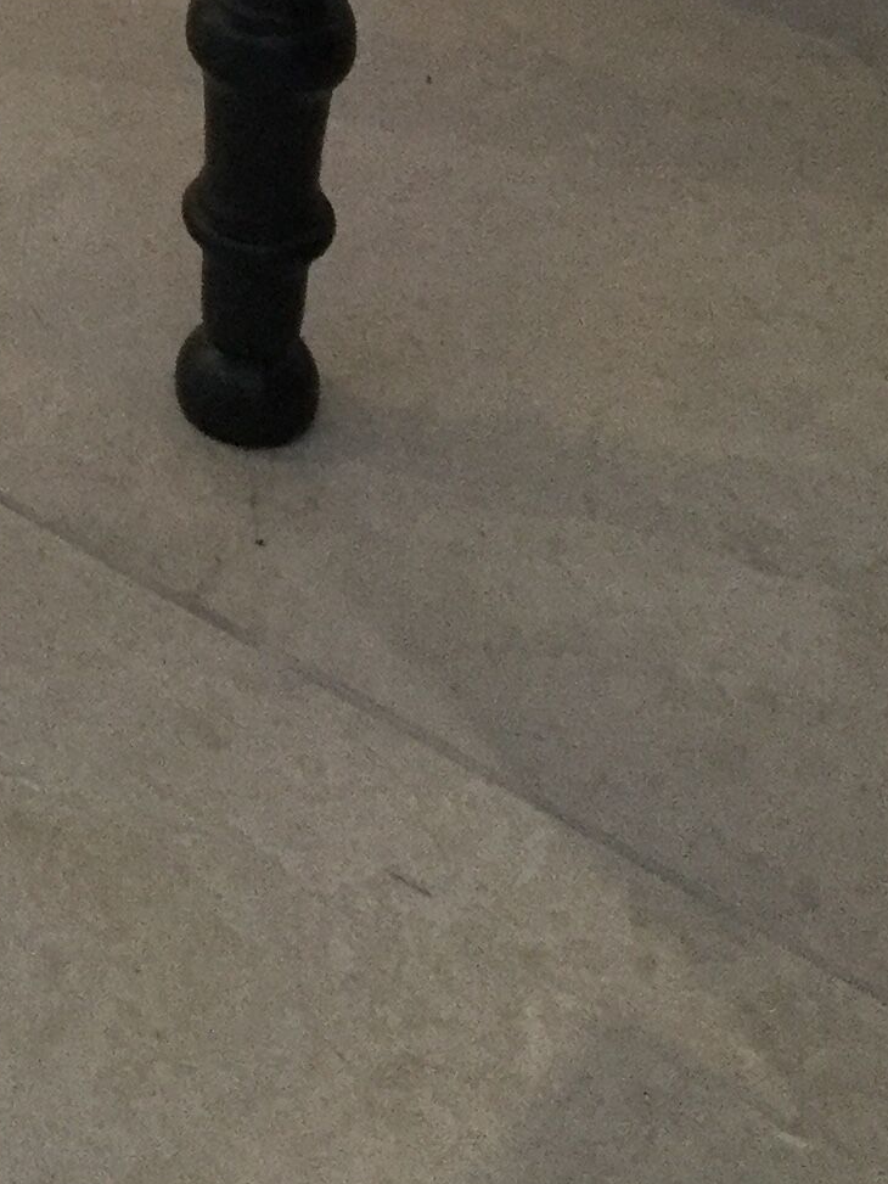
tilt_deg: -24.6
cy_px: -694
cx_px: -515
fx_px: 3556
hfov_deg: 13.3
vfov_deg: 16.8
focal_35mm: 104
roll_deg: +1.5
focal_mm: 3.3
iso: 160
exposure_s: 1/33
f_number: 2.4
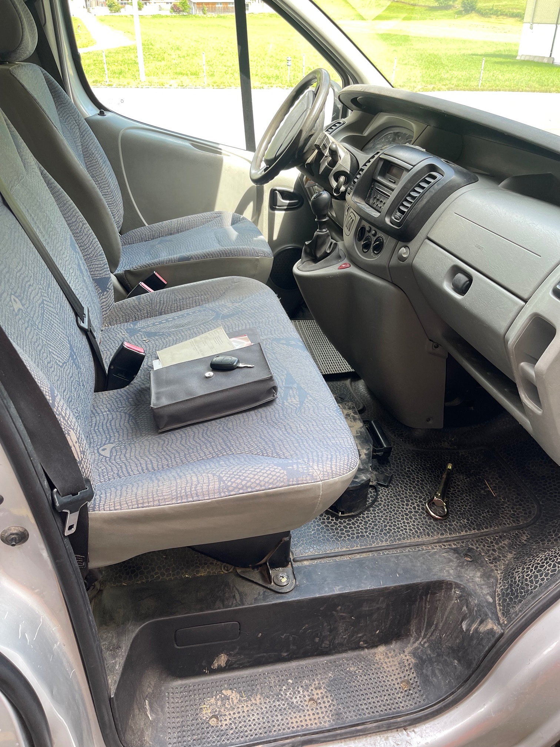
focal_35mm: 25
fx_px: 539
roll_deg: -3.0
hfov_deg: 54.9
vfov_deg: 69.4
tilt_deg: -32.6
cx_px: 280
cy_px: 374
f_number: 1.6
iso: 50
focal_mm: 5.1
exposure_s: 1/121
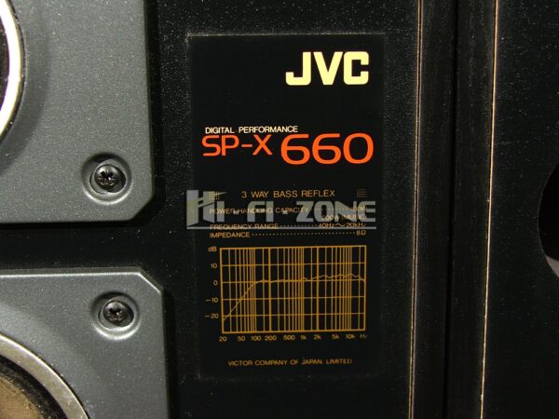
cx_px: 280
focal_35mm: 65
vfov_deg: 22.6
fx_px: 1050
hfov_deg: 29.8
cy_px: 210
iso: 50
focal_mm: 16.7
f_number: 2.8
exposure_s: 1/60
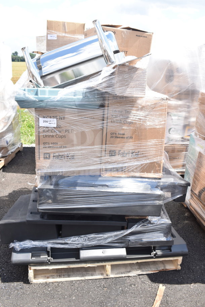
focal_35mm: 33
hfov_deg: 40.0
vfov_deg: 57.2
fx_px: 282
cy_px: 154
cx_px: 102
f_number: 6.3
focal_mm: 22
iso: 200
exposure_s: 1/250
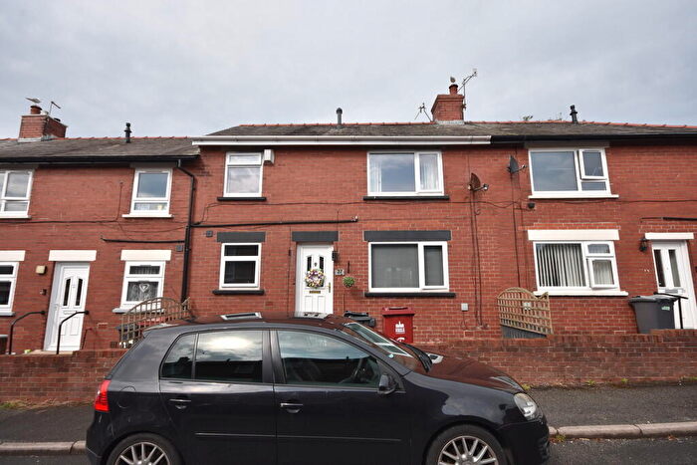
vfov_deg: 67.4
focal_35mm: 18
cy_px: 232
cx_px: 348
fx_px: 349
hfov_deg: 90.0
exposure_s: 1/500
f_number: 8
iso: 200
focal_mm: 12
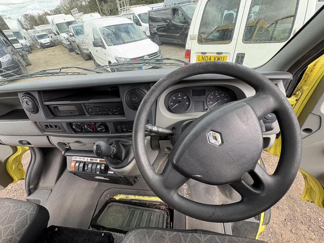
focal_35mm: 14
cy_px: 122
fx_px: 131
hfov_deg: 102.1
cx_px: 162
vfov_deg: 85.7
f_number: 2.2
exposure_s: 1/99
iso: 64
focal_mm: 2.22
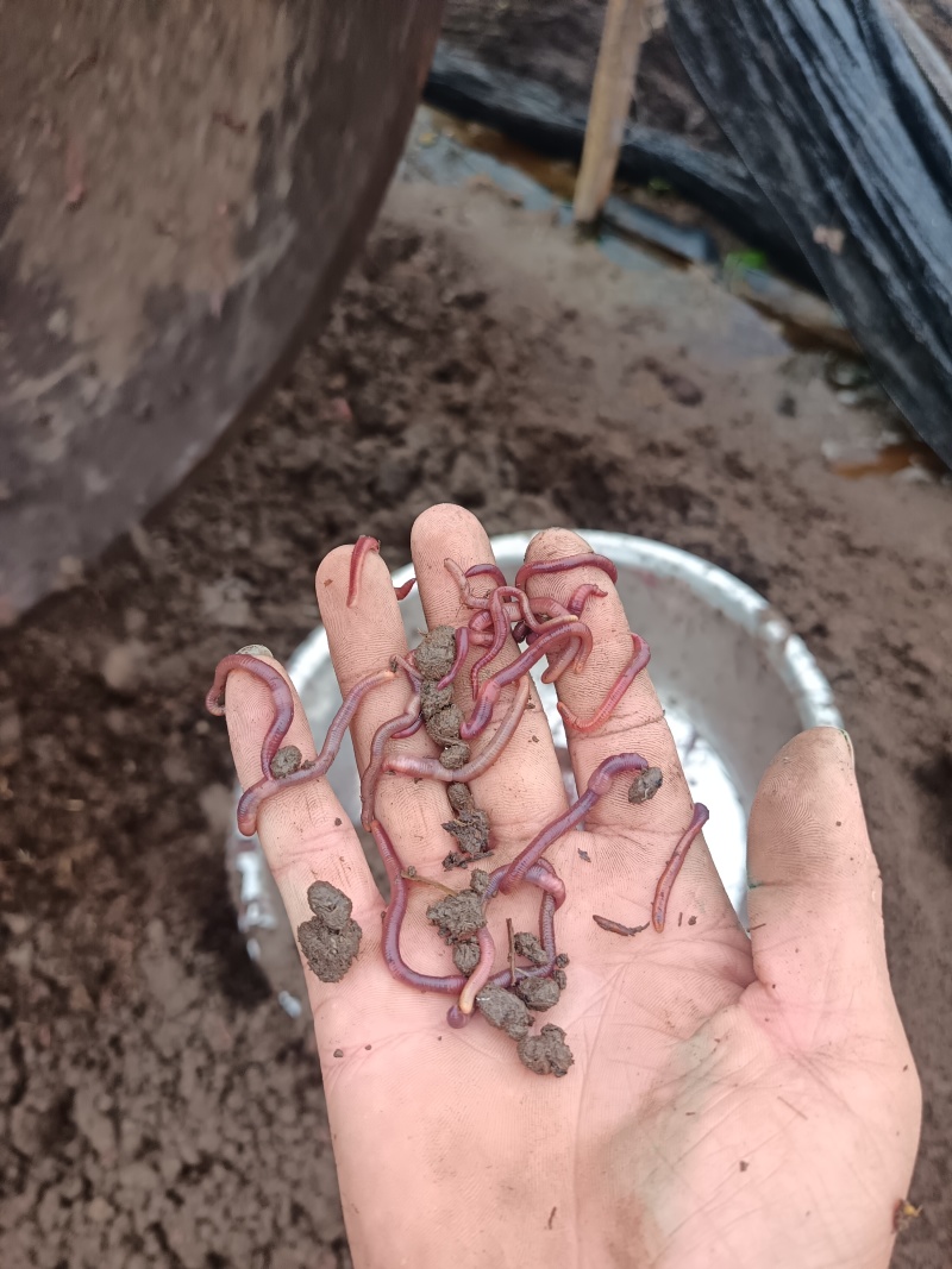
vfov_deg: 71.6
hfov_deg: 56.8
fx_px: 880
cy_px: 634
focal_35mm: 24
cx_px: 476
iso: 542
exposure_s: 1/100
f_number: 1.75
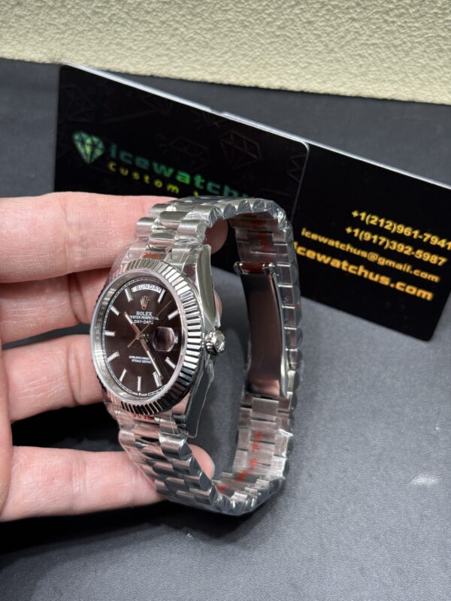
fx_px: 834
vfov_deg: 39.7
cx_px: 226
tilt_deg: -63.5
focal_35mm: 48
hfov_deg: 30.3
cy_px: 300
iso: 160
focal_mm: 6.76
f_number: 1.78
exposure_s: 1/100
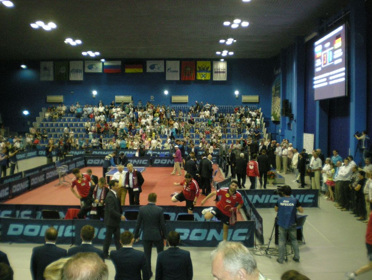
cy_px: 140
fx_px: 409
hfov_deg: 49.0
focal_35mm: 38
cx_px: 186
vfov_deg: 37.7
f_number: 3.1
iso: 457
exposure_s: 1/60
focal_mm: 6.3
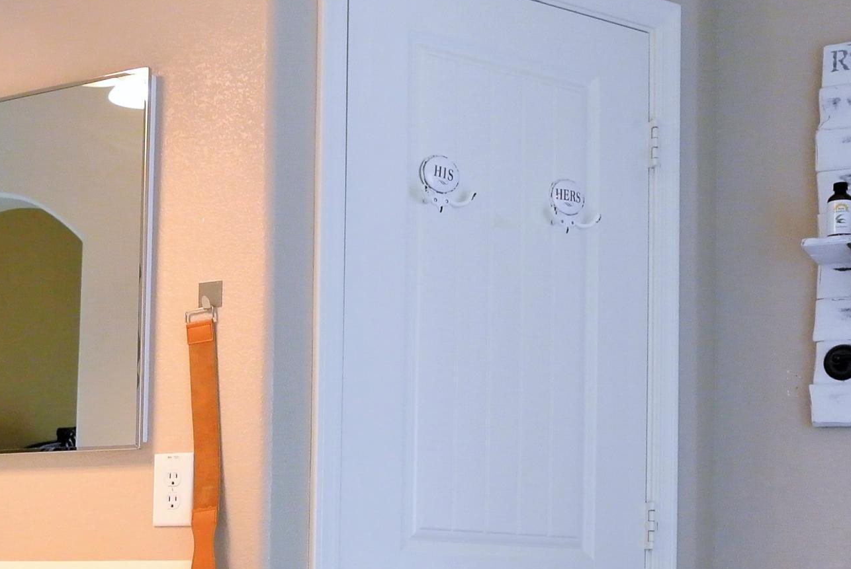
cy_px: 591
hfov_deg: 31.1
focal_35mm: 63
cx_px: 170
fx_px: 1491
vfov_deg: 20.8
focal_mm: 10
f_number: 3.5
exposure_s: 1/30
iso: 800
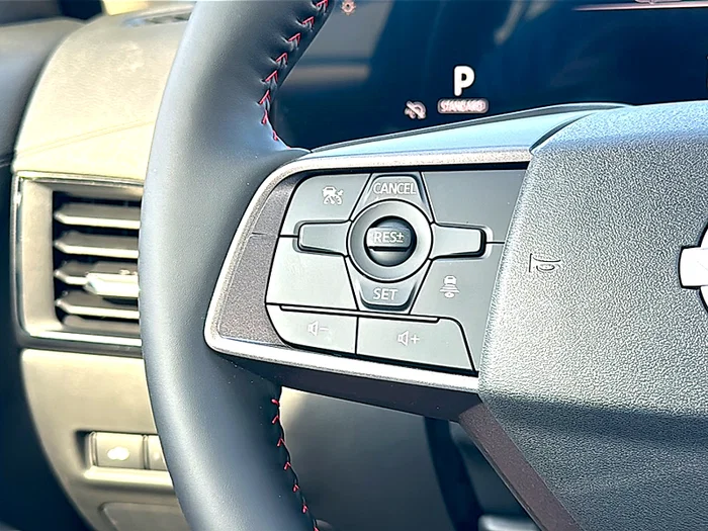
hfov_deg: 42.9
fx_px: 900
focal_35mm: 44
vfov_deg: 32.9
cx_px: 354
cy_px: 266
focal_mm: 6.86
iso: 64
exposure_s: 1/148
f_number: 1.78
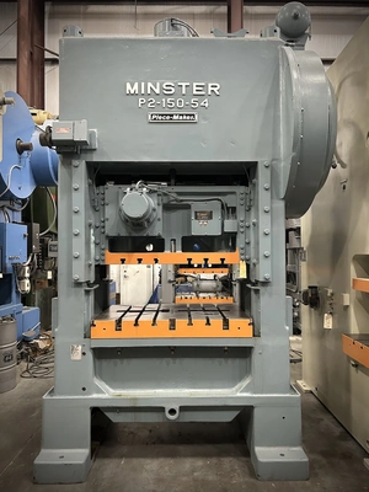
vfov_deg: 67.3
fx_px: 370
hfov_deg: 53.1
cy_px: 246
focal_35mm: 26
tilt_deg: +0.7
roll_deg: -0.2
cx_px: 184
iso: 500
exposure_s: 1/40
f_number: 1.5
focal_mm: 5.7
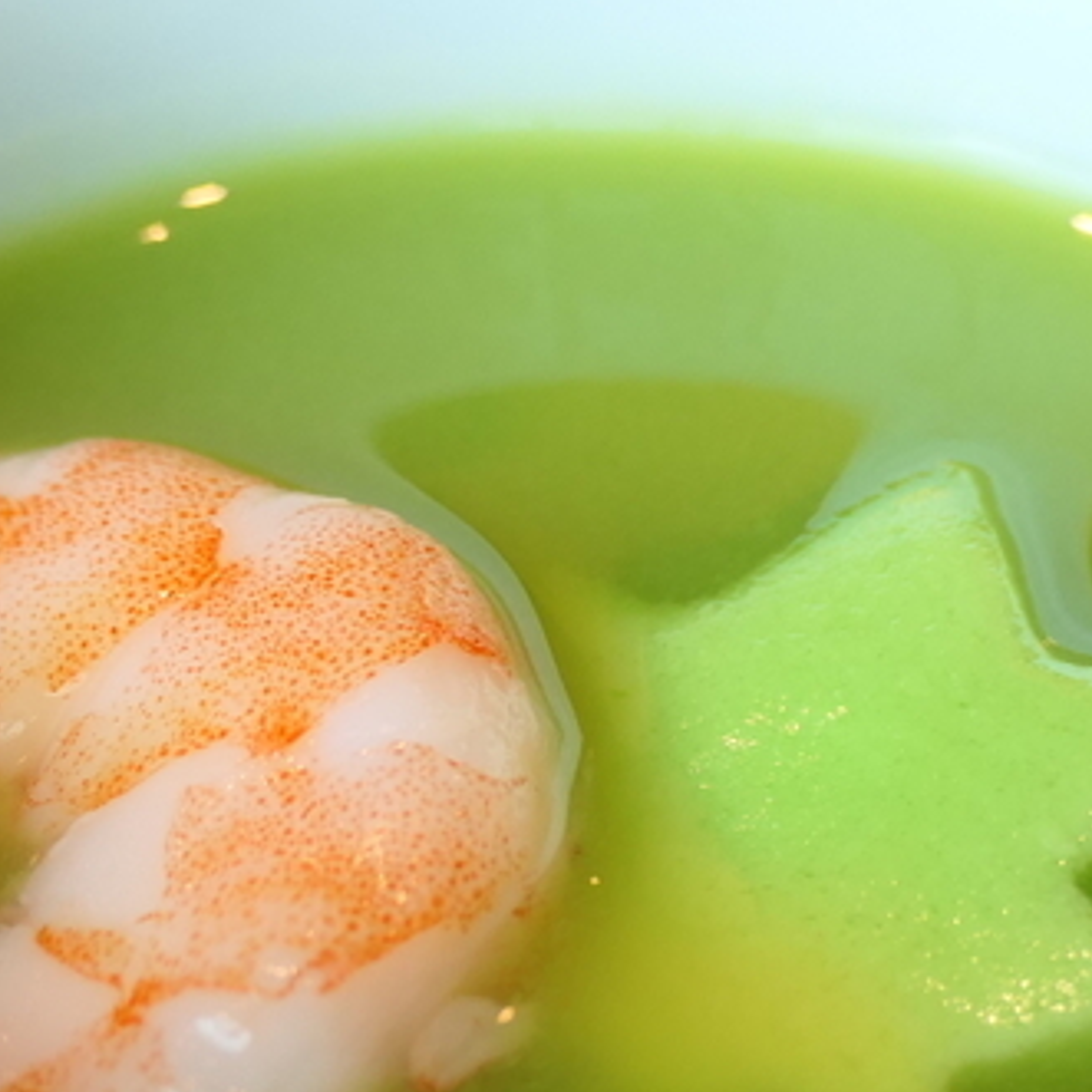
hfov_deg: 23.2
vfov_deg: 23.1
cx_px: 795
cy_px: 818
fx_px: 2641
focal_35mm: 74
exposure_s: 1/60
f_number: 3.3
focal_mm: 8.8
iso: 250
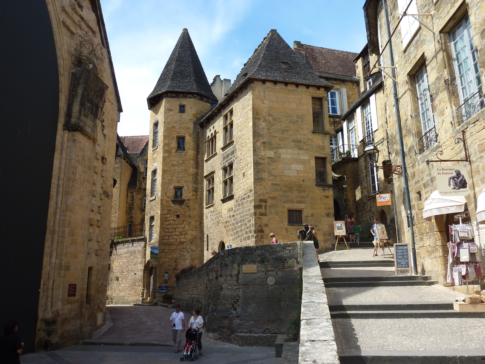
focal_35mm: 30
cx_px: 242
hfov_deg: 60.0
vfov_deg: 46.8
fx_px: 420
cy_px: 182
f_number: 4
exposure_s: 1/400
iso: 80
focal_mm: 5
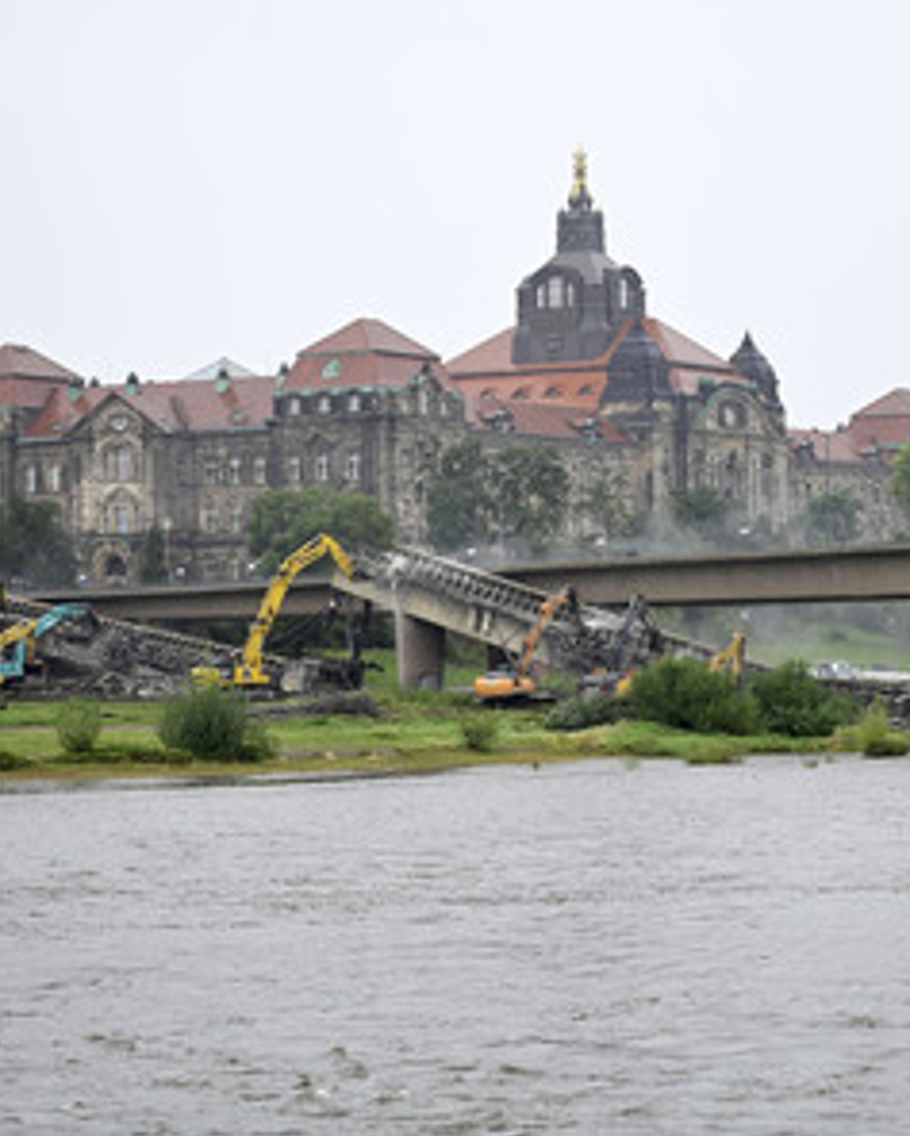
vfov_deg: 19.2
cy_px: 564
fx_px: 3365
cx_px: 609
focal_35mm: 100
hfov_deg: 15.4
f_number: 2.8
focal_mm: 70
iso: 100
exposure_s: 1/320
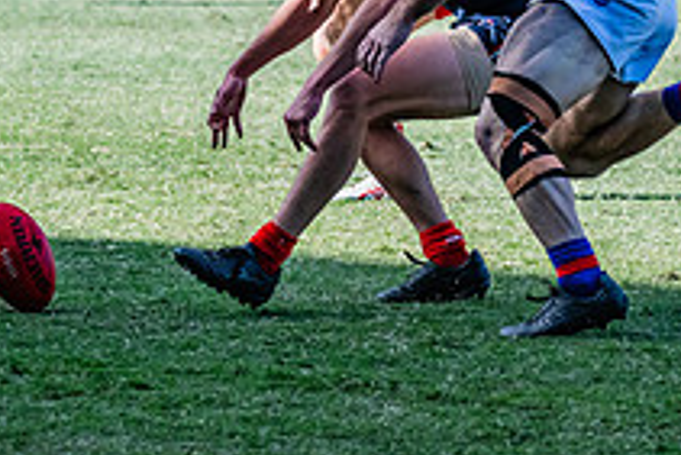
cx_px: 376
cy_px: -39
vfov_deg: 2.6
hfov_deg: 3.9
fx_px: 9919
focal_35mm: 524
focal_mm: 170
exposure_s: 1/1600
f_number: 8
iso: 800
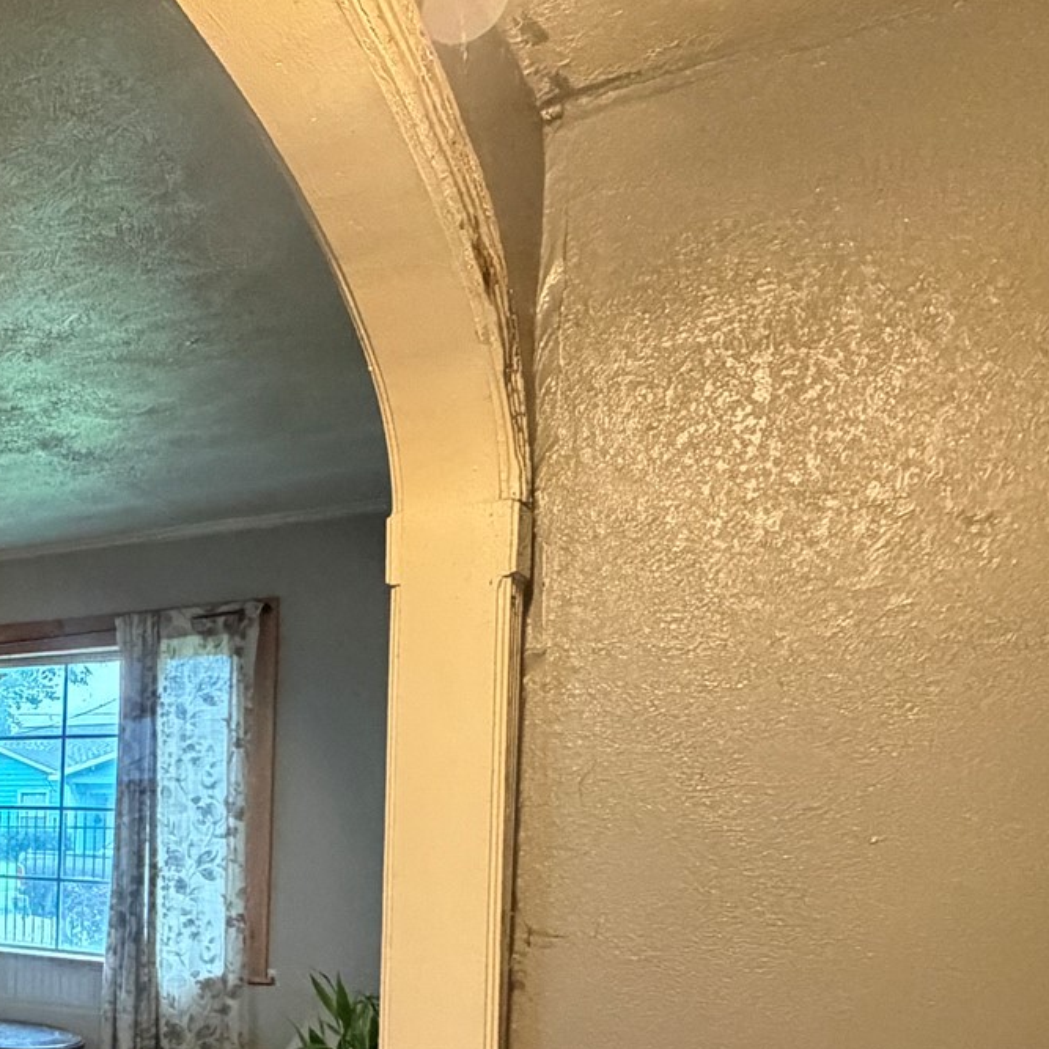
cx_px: -423
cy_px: 868
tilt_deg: -2.3
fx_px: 1303
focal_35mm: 38
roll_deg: +0.0
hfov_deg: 30.5
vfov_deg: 41.6
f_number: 2.2
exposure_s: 1/60
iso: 800
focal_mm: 2.22
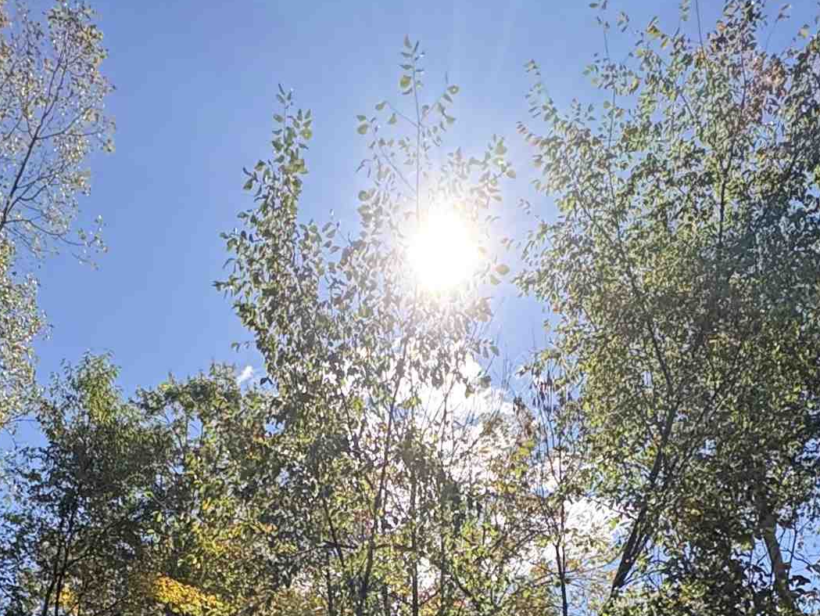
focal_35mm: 41
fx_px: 971
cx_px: 353
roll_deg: +2.2
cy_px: 848
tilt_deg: +6.9
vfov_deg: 27.7
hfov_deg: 45.7
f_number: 2.2
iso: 64
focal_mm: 2.22
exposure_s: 1/756
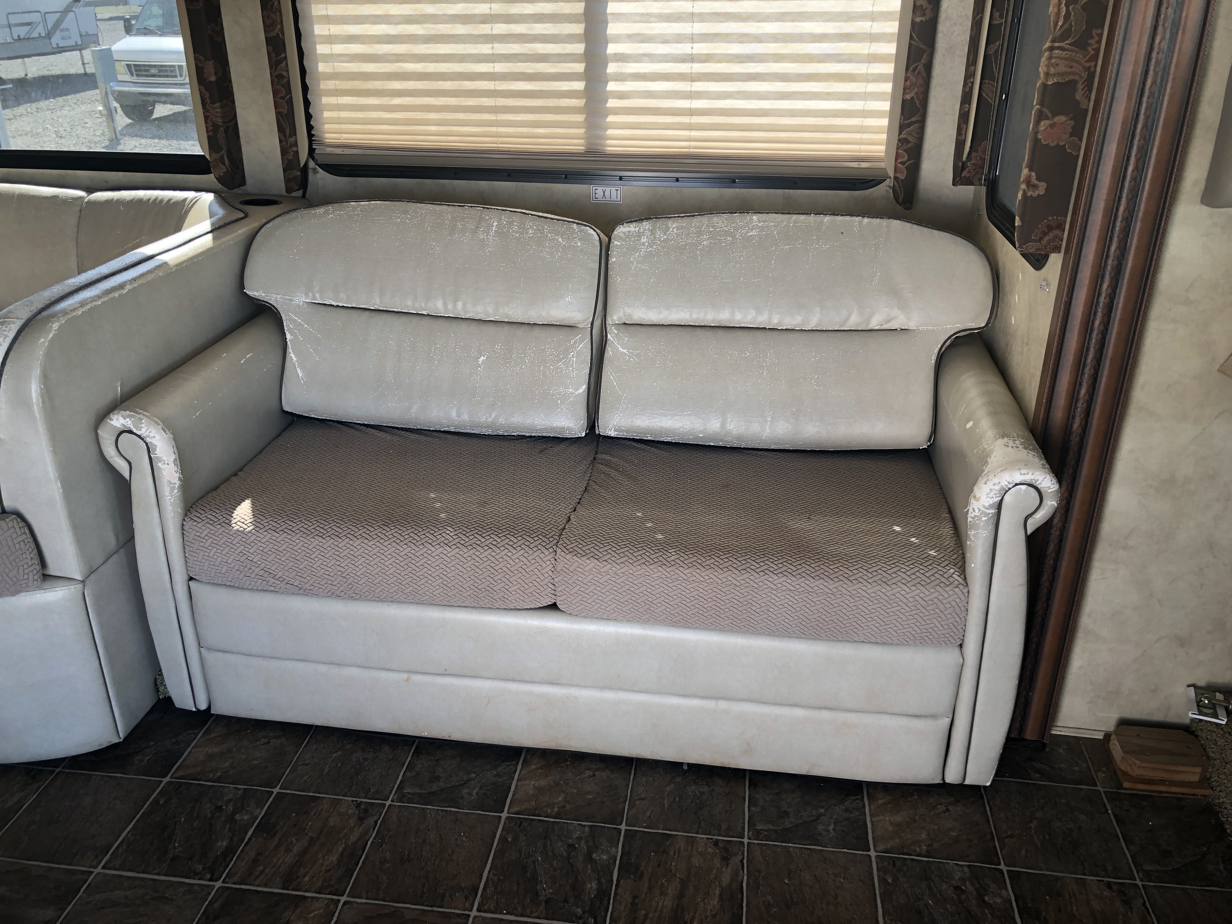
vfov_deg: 49.7
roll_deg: +1.5
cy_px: 462
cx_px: 616
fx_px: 997
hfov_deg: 63.4
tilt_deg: -27.8
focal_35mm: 28
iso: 50
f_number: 1.8
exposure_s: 1/120
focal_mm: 3.99
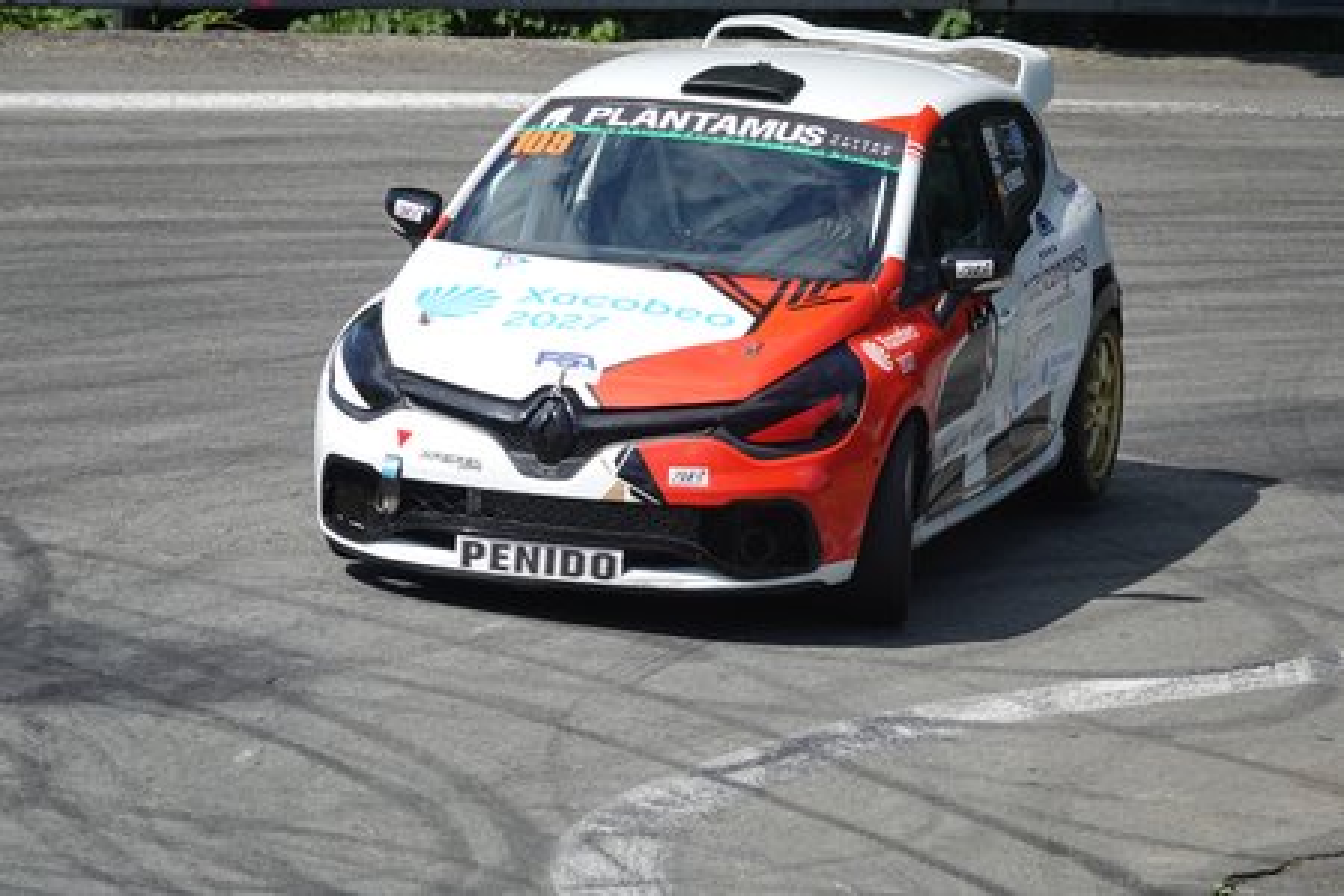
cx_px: 672
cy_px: 448
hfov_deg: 6.2
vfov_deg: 4.2
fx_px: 12319
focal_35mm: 330
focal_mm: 120.91
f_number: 4
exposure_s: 1/800
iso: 100
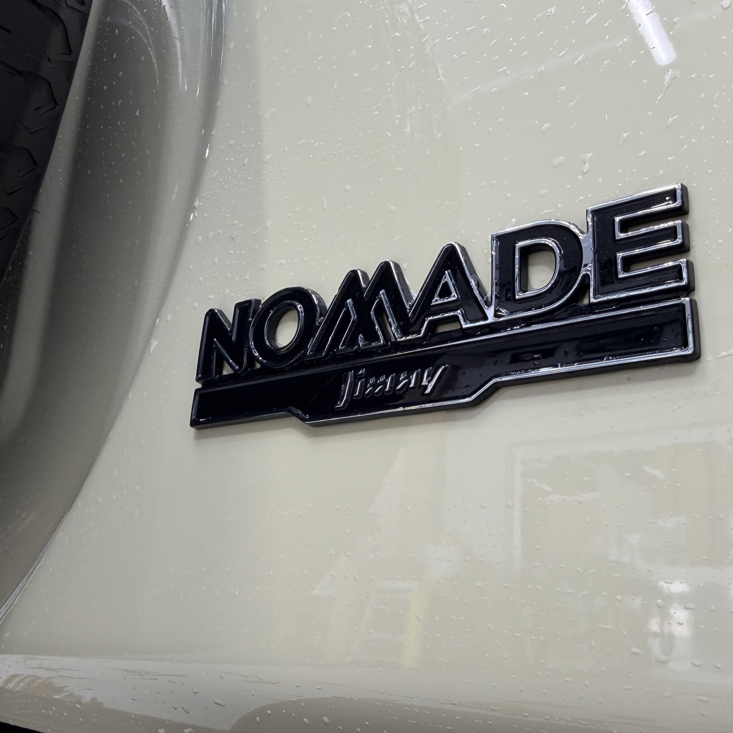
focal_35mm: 30
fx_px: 719
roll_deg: -0.8
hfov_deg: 53.3
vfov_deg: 54.0
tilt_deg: +15.9
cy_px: 358
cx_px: 467
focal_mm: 2.22
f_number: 2.2
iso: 125
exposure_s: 1/120
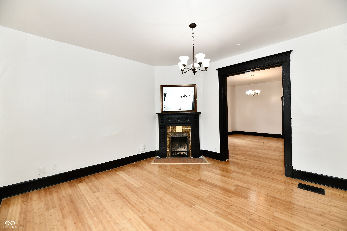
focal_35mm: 14
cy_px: 116
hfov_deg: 104.3
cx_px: 174
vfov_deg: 81.2
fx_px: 135
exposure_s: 1/60
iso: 640
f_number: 6.3
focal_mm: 14
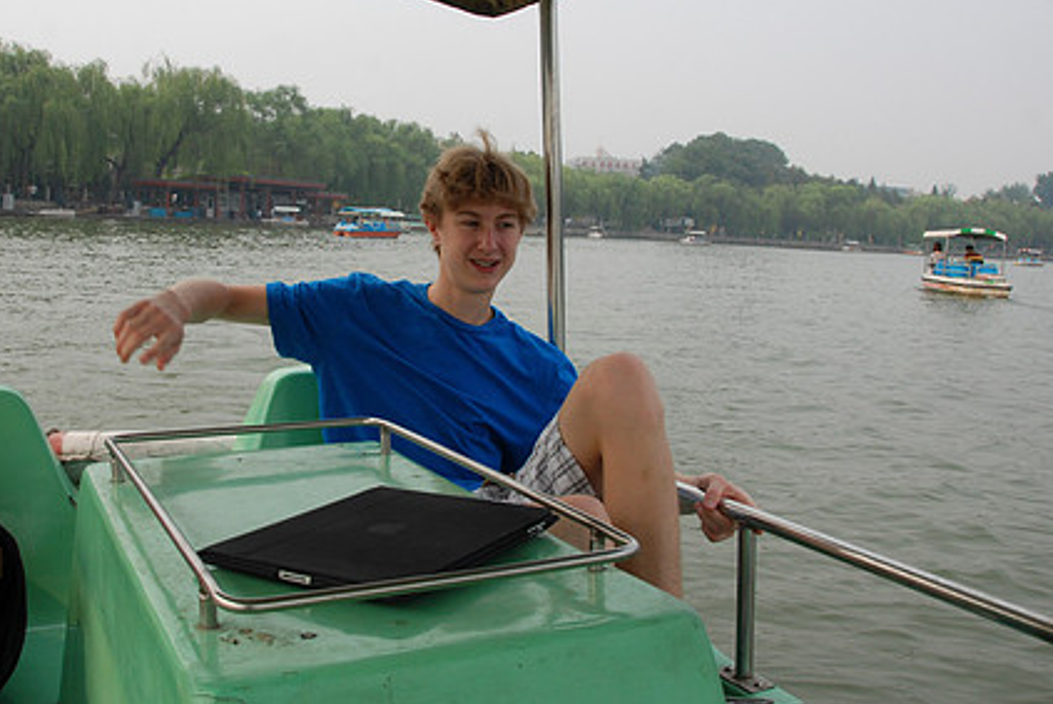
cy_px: 296
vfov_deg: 35.9
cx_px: 401
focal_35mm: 37
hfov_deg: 51.4
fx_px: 1083
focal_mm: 18
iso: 250
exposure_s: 1/320
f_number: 9
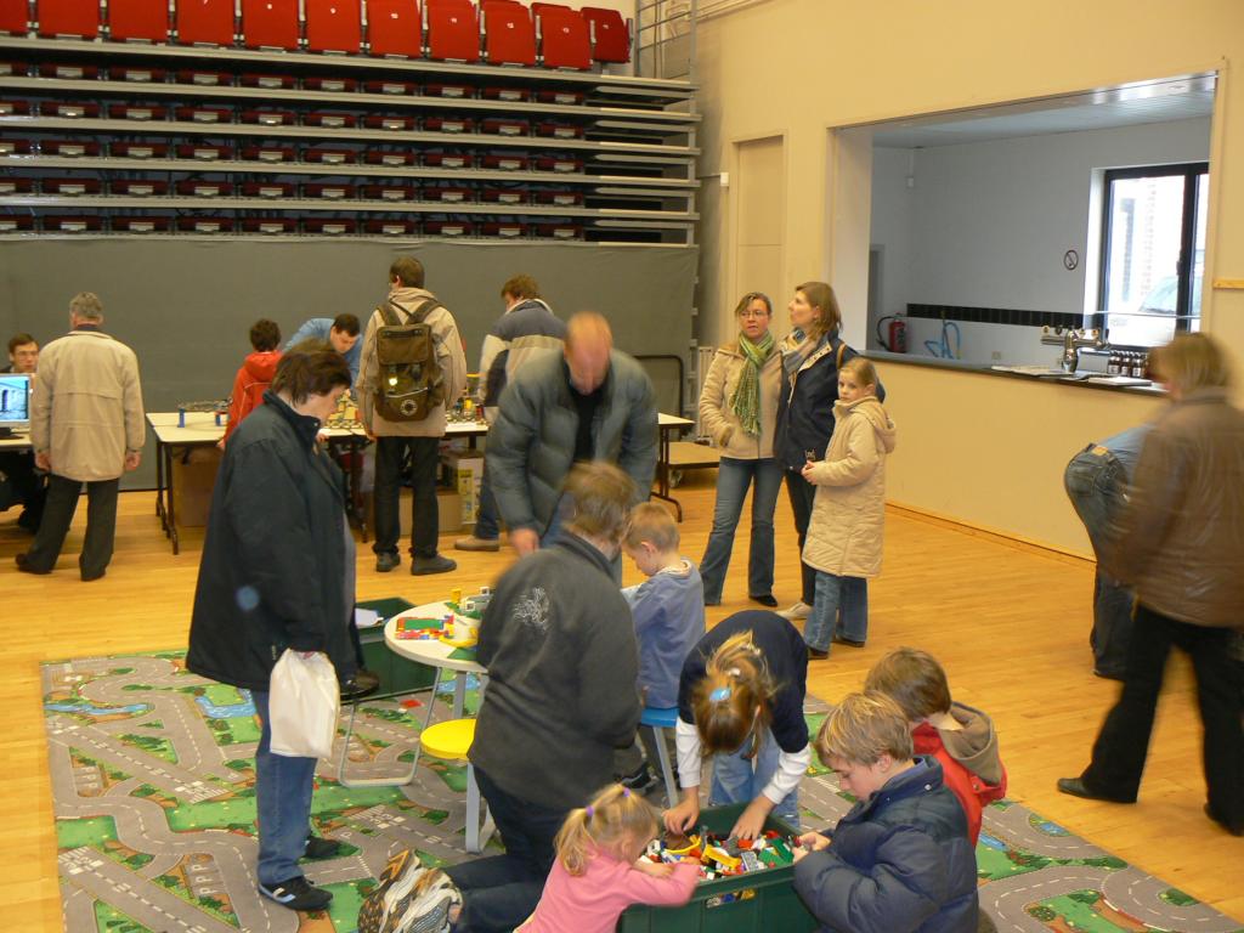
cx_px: 622
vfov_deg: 39.7
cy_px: 466
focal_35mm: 36
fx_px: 1294
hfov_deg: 51.4
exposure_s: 1/8
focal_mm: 6
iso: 100
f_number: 2.8
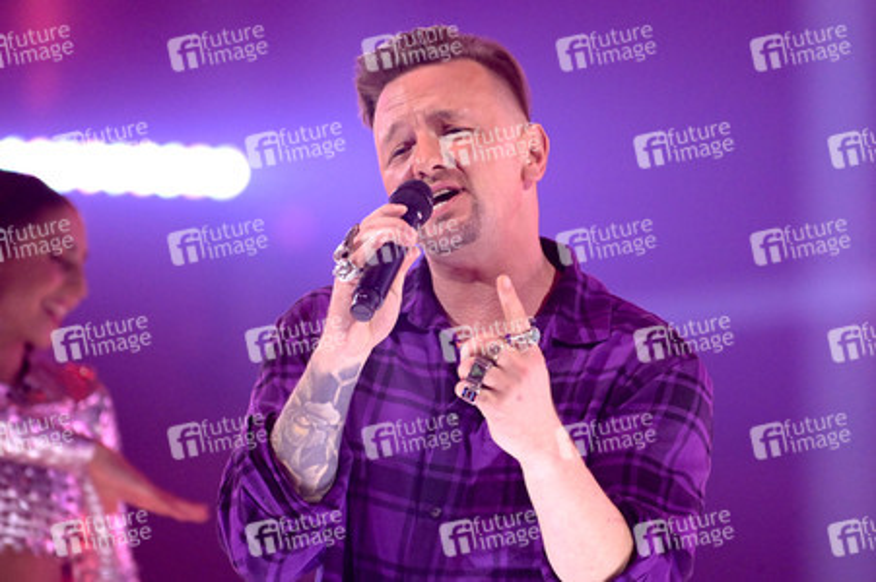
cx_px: 438
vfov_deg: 2.7
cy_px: 291
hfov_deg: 4.1
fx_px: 12157
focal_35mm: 500
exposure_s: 1/400
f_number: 5.6
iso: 8000
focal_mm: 500
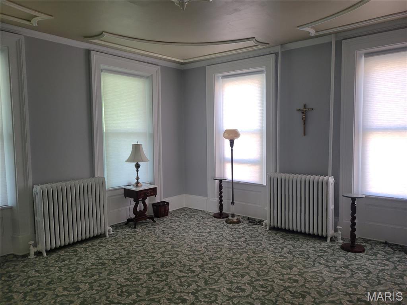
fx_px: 306
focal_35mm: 26
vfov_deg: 53.1
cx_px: 204
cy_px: 152
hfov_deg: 67.3
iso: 125
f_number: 1.8
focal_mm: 5.4
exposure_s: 1/120
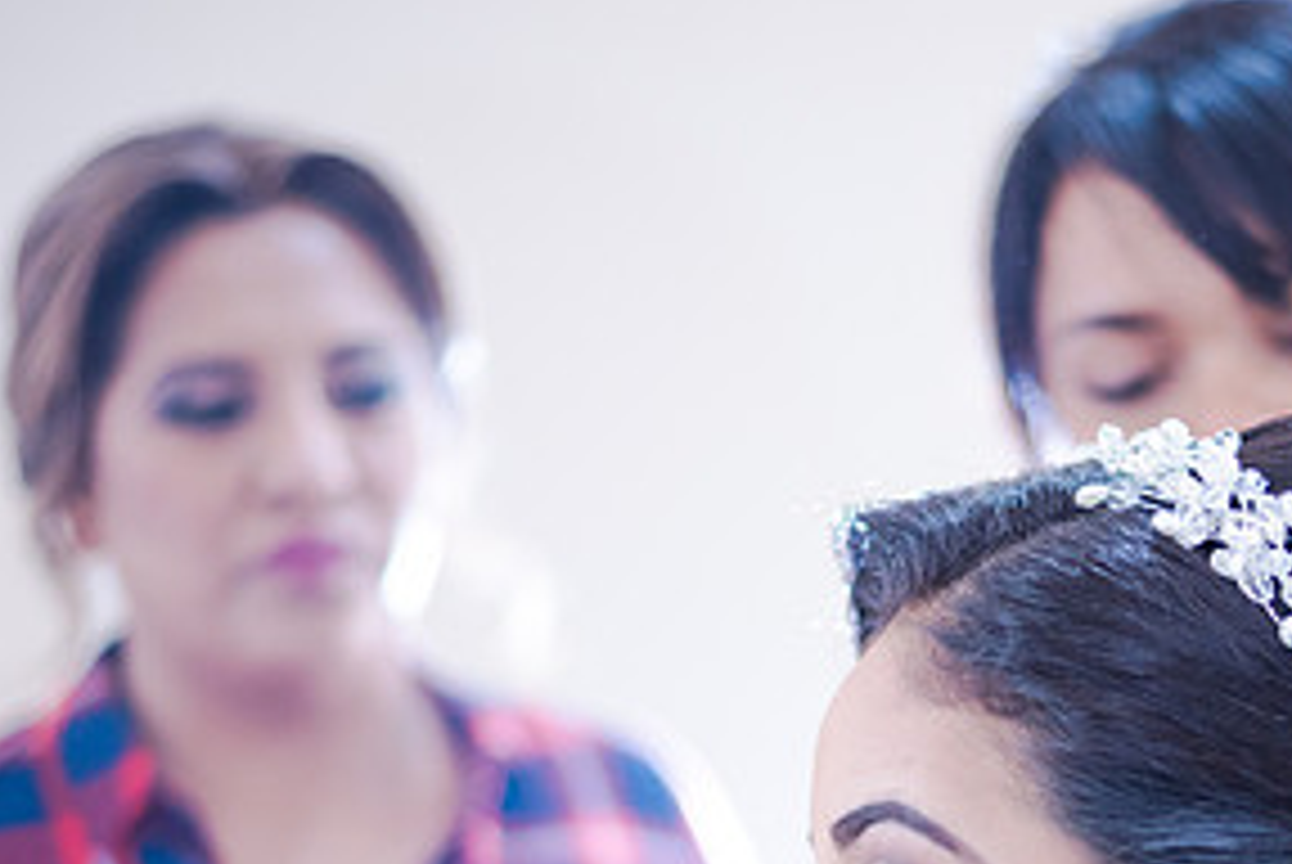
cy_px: 848
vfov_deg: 13.4
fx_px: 3628
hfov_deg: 20.1
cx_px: 828
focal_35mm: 101
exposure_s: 1/200
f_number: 1.8
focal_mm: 50
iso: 640
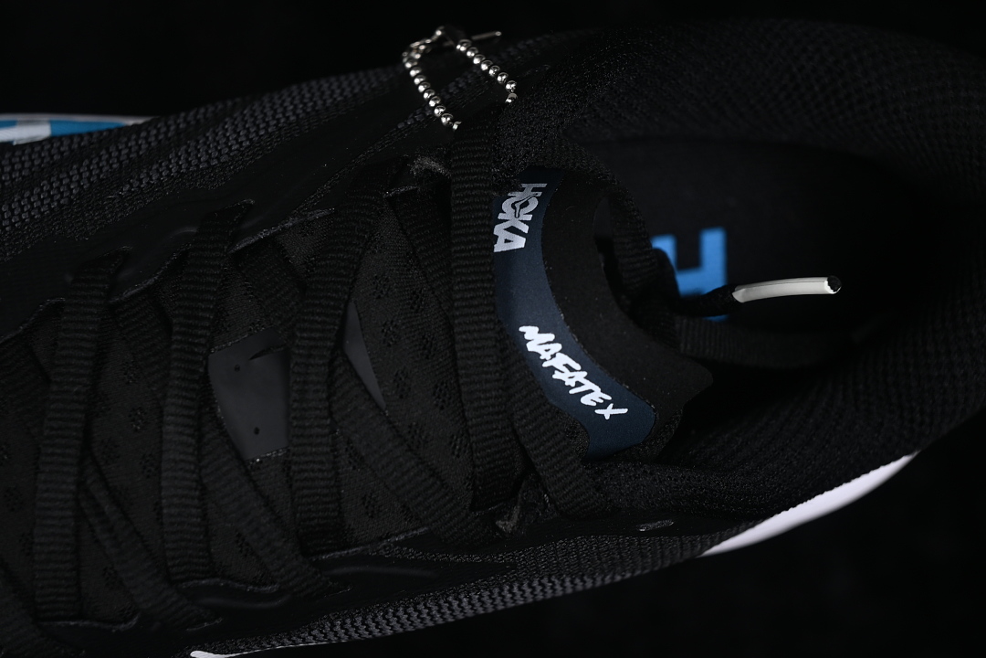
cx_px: 493
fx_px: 2054
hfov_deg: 27.0
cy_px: 329
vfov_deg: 18.2
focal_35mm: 75
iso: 160
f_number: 6.3
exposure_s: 1/60
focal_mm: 50
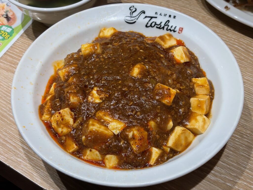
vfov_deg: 28.0
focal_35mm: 52
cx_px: 126
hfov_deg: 36.8
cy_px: 95
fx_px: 380
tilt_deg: -52.1
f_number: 1.6
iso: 25
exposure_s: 1/136
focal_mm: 5.96
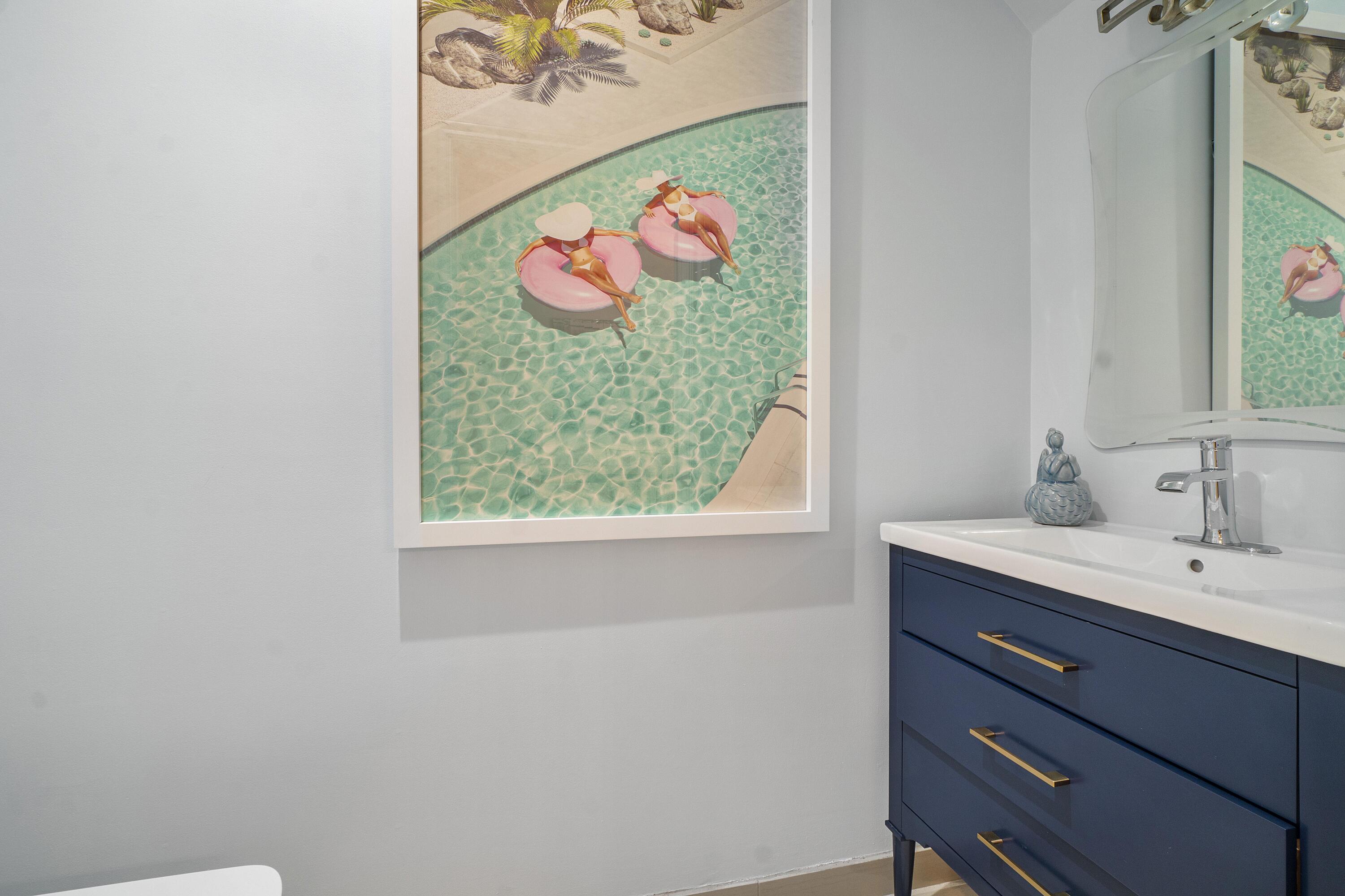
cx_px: 672
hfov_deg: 100.4
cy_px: 448
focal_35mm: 15
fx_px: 560
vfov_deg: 77.3
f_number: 11
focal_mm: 10
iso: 160
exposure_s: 1/2.5
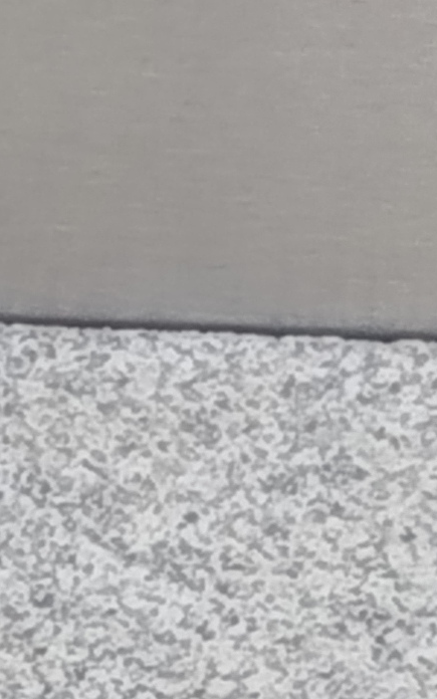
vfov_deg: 5.1
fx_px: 7775
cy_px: 569
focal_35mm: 408
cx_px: -809
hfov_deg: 3.2
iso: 64
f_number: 1.7
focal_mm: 5.31
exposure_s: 1/100
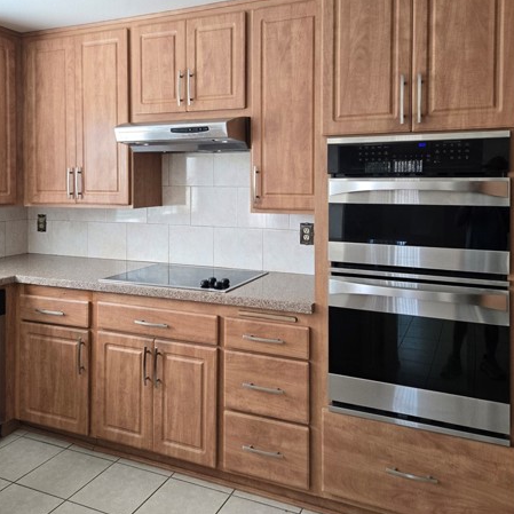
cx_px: 268
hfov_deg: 55.6
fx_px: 487
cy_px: 196
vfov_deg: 55.0
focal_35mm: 29
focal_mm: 5.4
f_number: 1.8
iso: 200
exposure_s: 1/180
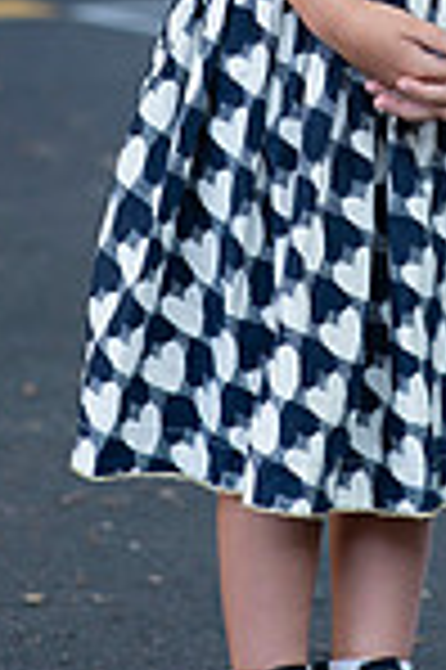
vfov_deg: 7.9
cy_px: -301
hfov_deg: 5.3
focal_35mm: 257
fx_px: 4787
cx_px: 392
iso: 800
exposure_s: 1/250
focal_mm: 85
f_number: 4.5
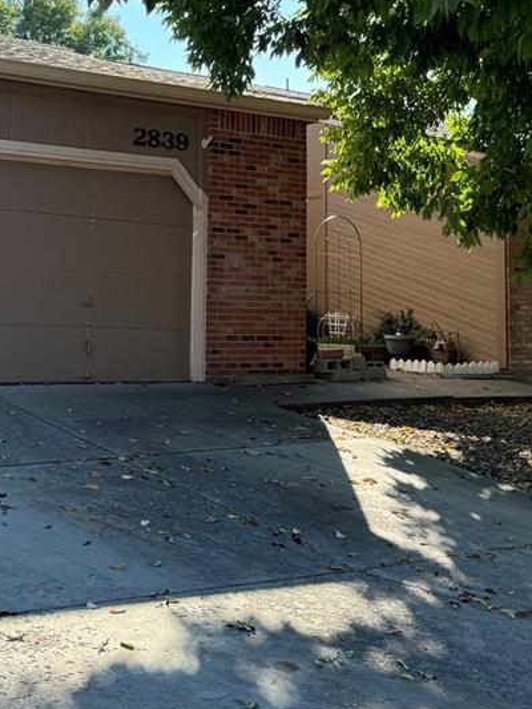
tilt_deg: +5.6
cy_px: 193
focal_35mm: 54
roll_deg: -1.4
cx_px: 174
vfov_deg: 34.9
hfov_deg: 26.9
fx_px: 1106
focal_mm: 6.76
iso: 80
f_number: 1.78
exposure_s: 1/1285
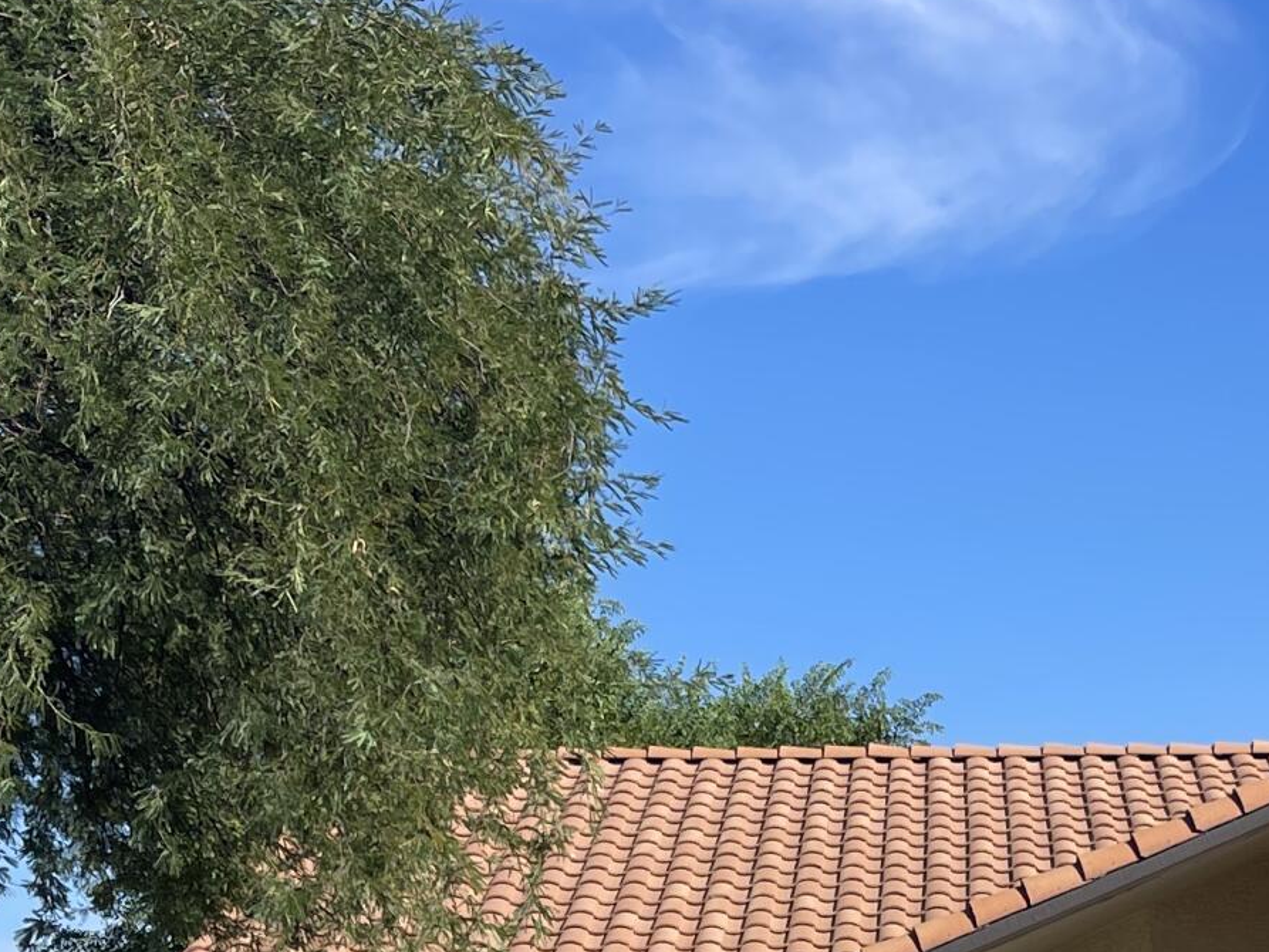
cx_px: 976
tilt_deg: +0.2
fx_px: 3080
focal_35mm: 84
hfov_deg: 23.0
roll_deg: +1.4
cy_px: 1056
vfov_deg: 17.0
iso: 32
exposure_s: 1/3257
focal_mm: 5.1
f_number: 1.6
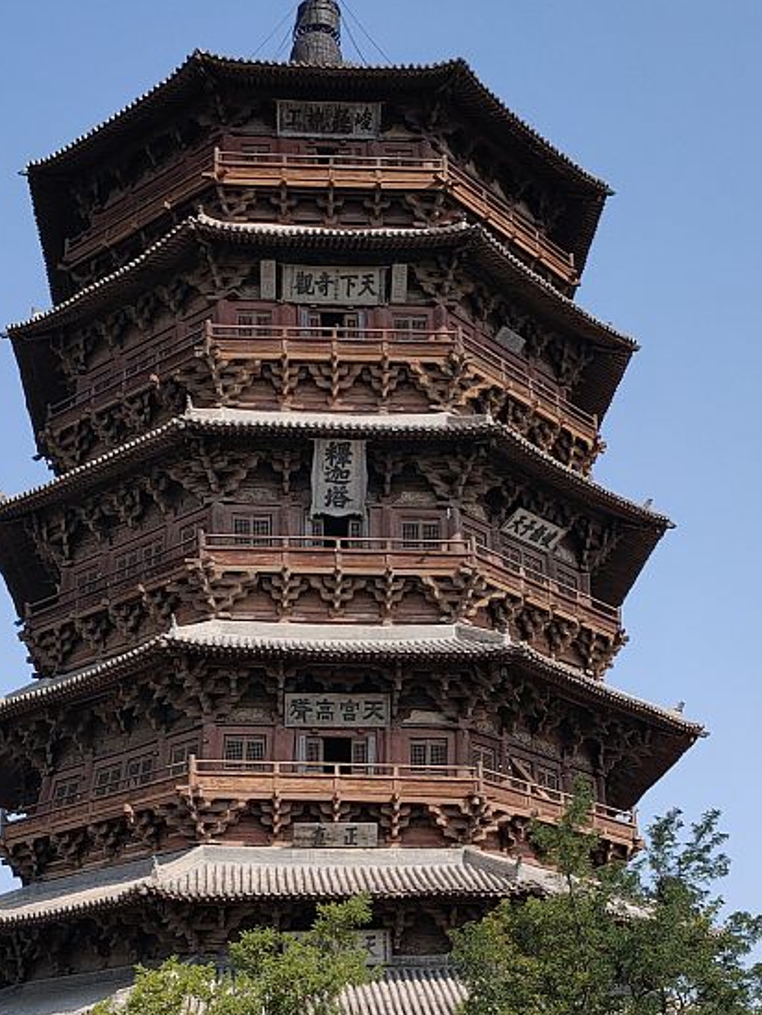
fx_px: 1731
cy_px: 862
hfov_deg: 24.8
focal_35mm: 59
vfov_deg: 31.5
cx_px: 364
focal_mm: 4.77
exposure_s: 1/1247
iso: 112
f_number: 1.7
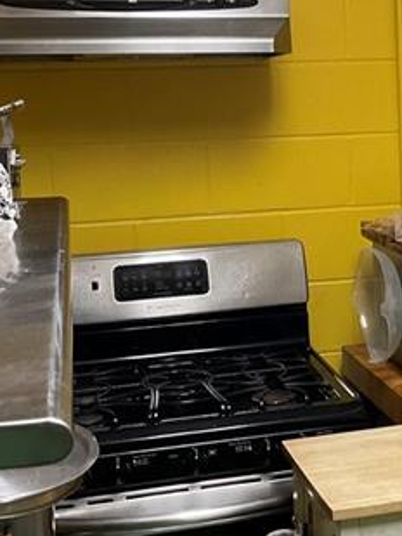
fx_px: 1114
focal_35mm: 72
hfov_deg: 20.0
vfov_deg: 26.9
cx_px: 374
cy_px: 191
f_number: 1.8
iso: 100
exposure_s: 1/60
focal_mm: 3
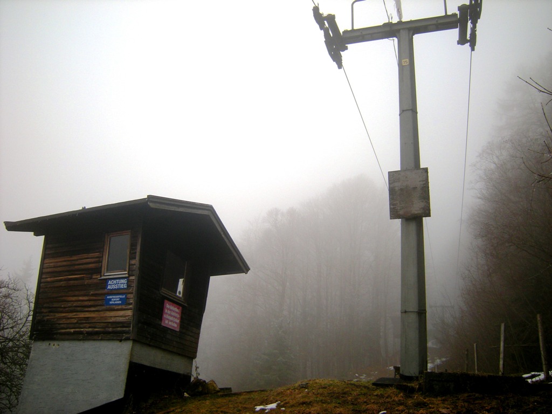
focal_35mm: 28
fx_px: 446
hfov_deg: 63.4
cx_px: 276
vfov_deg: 49.7
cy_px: 207
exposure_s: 1/250
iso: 64
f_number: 2.8
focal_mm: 4.7
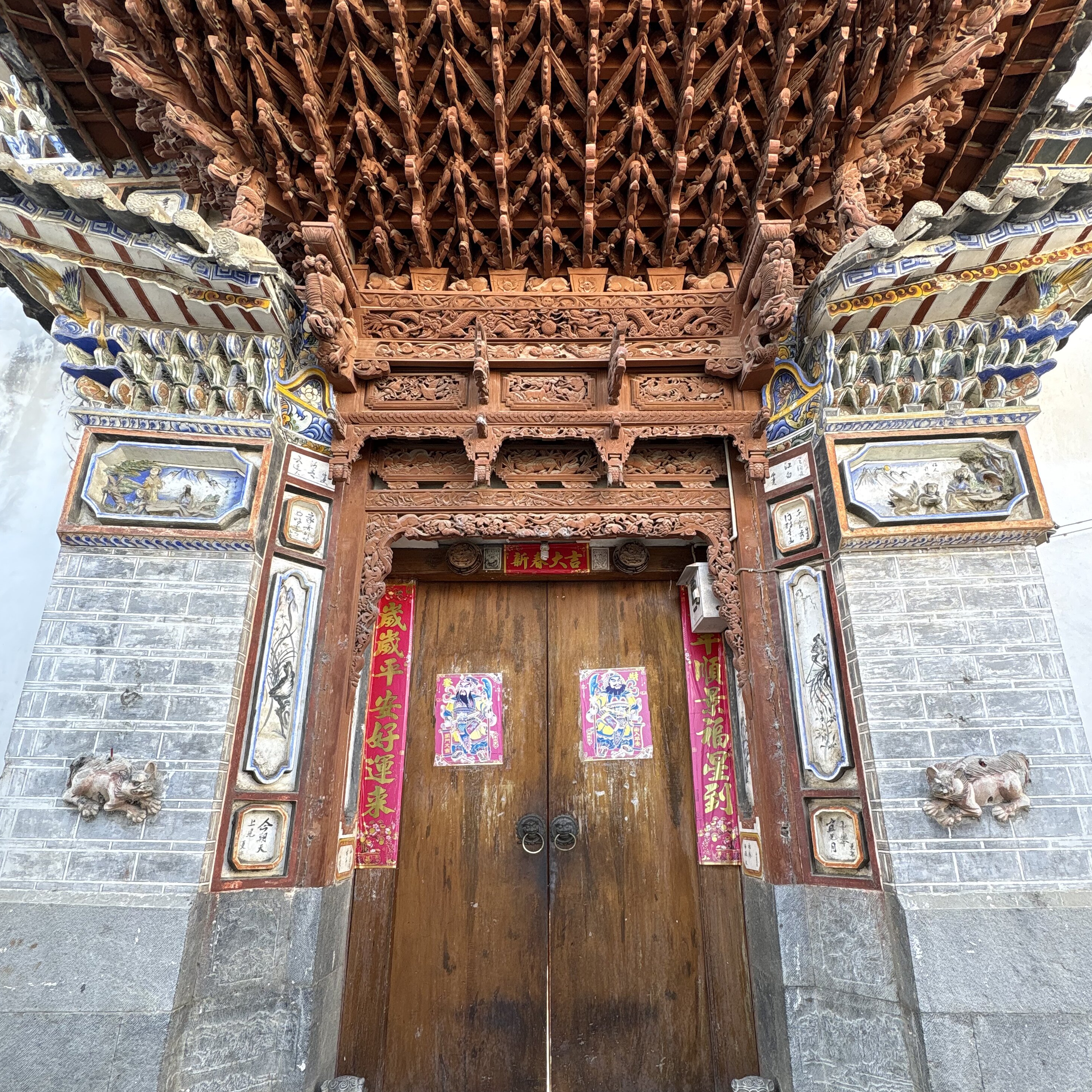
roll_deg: +0.0
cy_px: 632
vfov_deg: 83.3
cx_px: 559
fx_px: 607
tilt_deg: +17.9
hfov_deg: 84.0
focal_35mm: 17
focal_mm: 2.22
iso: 64
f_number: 2.2
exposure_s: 1/99
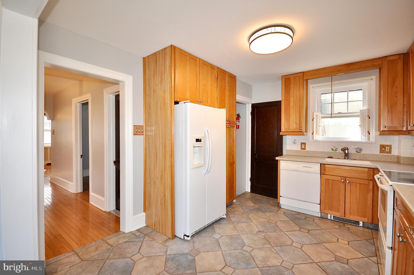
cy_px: 138
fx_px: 172
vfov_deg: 77.2
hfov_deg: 100.5
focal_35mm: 15
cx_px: 207
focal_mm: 10
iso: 320
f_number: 4.5
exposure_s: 1/60
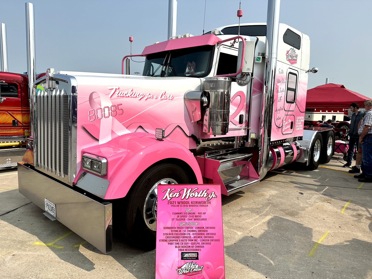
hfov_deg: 71.6
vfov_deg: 56.8
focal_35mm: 24
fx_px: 258
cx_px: 186
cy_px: 140
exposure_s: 1/7576
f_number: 1.78
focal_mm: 6.86
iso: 80
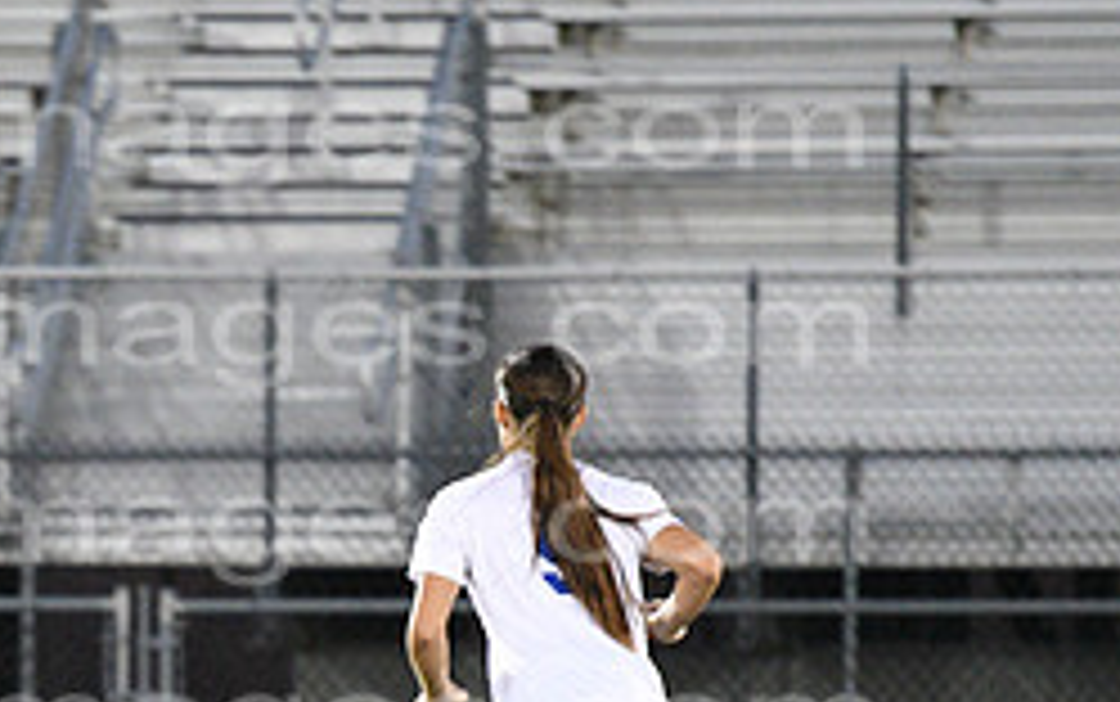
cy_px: 826
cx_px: -135
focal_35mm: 712
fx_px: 21748
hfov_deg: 2.9
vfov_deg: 1.8
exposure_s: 1/800
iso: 6400
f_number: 2.8
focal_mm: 200
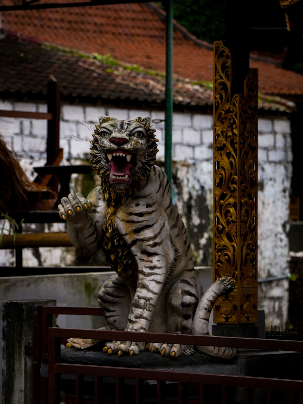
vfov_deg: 11.7
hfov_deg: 8.8
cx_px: 152
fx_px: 1972
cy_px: 201
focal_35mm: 169
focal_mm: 84
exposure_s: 1/200
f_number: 5.2
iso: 400
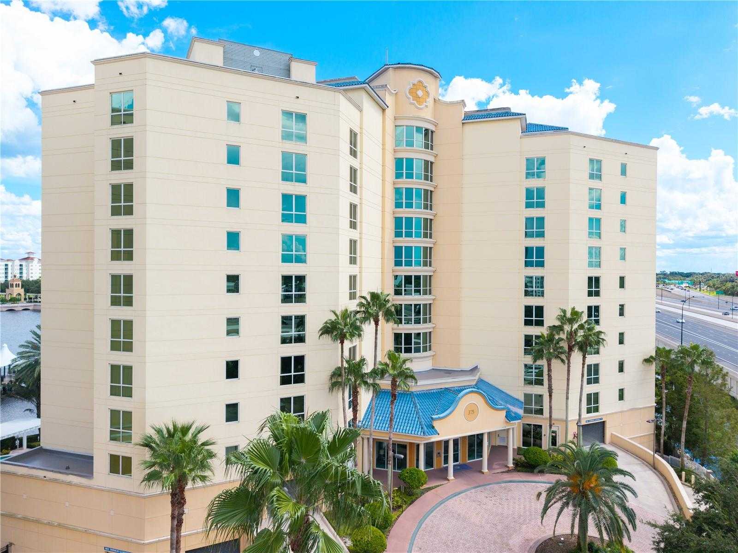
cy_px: 276
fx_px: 512
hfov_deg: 71.6
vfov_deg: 56.8
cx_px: 369
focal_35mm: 24
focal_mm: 8.67
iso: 240
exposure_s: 1/3200
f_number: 1.8
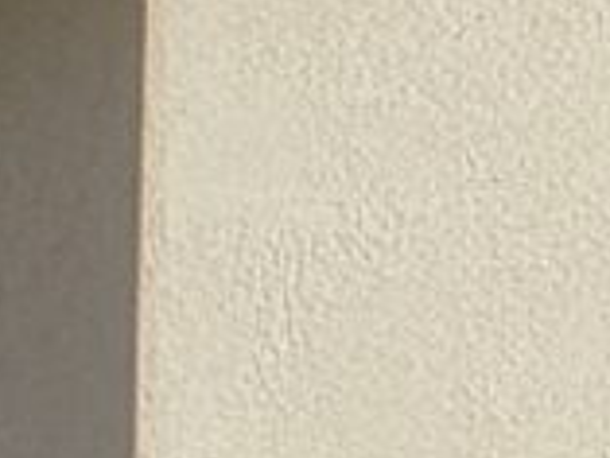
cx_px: 2176
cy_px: 113
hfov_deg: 8.1
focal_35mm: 183
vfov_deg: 8.1
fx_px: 3227
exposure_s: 1/601
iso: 461
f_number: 1.68
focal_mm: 6.8
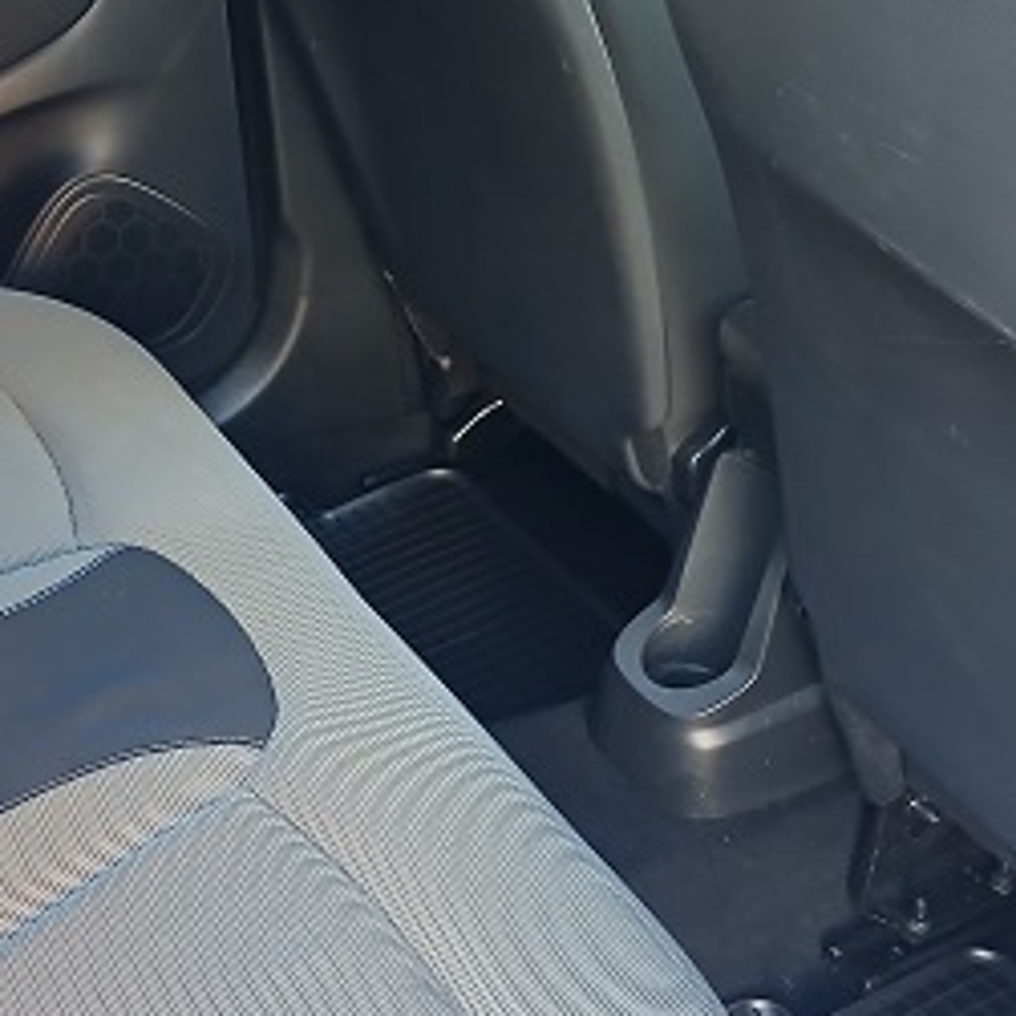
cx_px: 275
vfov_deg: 30.0
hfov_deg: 29.6
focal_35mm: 57
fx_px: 1893
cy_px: 559
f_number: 1.8
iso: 320
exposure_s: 1/25
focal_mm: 3.98
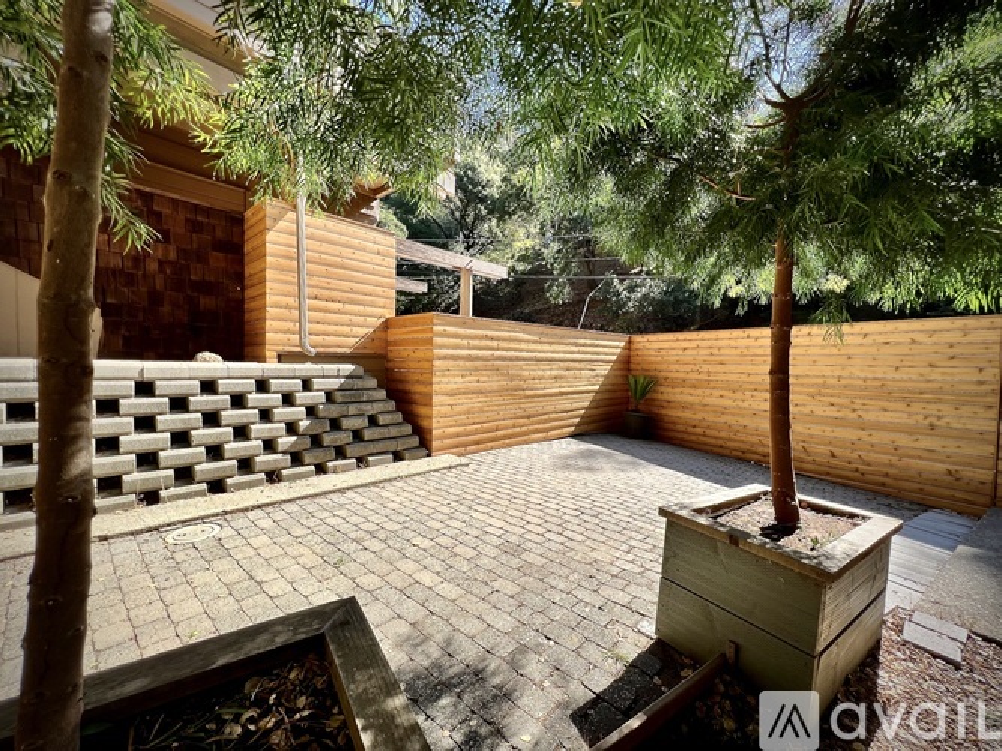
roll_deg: -0.5
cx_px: 501
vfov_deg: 89.9
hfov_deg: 106.2
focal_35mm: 13
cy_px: 376
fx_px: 376
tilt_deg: -3.1
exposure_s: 1/451
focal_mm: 1.57
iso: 32
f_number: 1.8
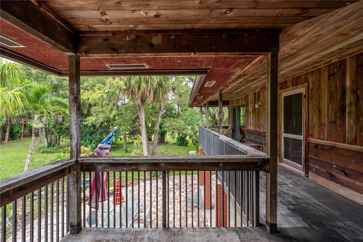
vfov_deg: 73.7
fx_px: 161
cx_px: 182
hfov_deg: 96.7
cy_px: 121
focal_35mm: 16
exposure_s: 1/200
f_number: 8
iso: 400
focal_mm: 16
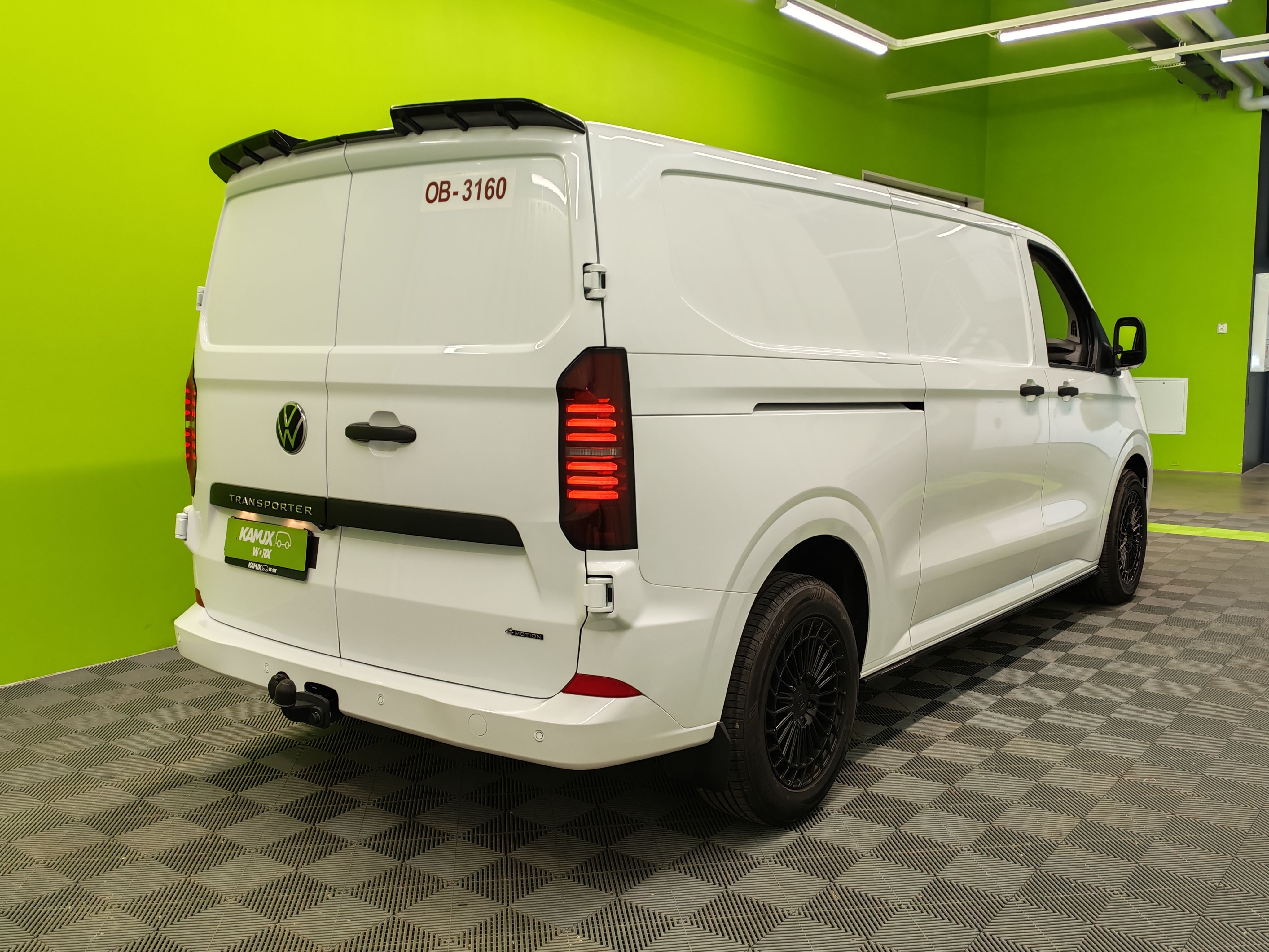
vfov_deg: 44.2
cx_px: 634
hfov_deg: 56.8
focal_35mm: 32
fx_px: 1173
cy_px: 476
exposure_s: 1/100
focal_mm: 6.12
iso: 400
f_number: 1.9
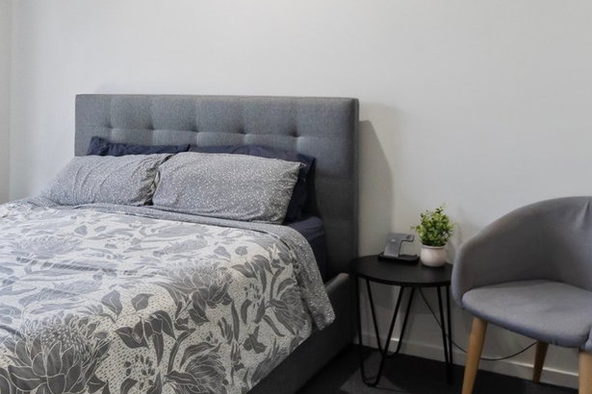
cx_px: 193
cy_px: 105
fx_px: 641
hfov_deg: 48.6
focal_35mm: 39
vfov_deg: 33.6
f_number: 4
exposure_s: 1/160
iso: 1000
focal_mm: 10
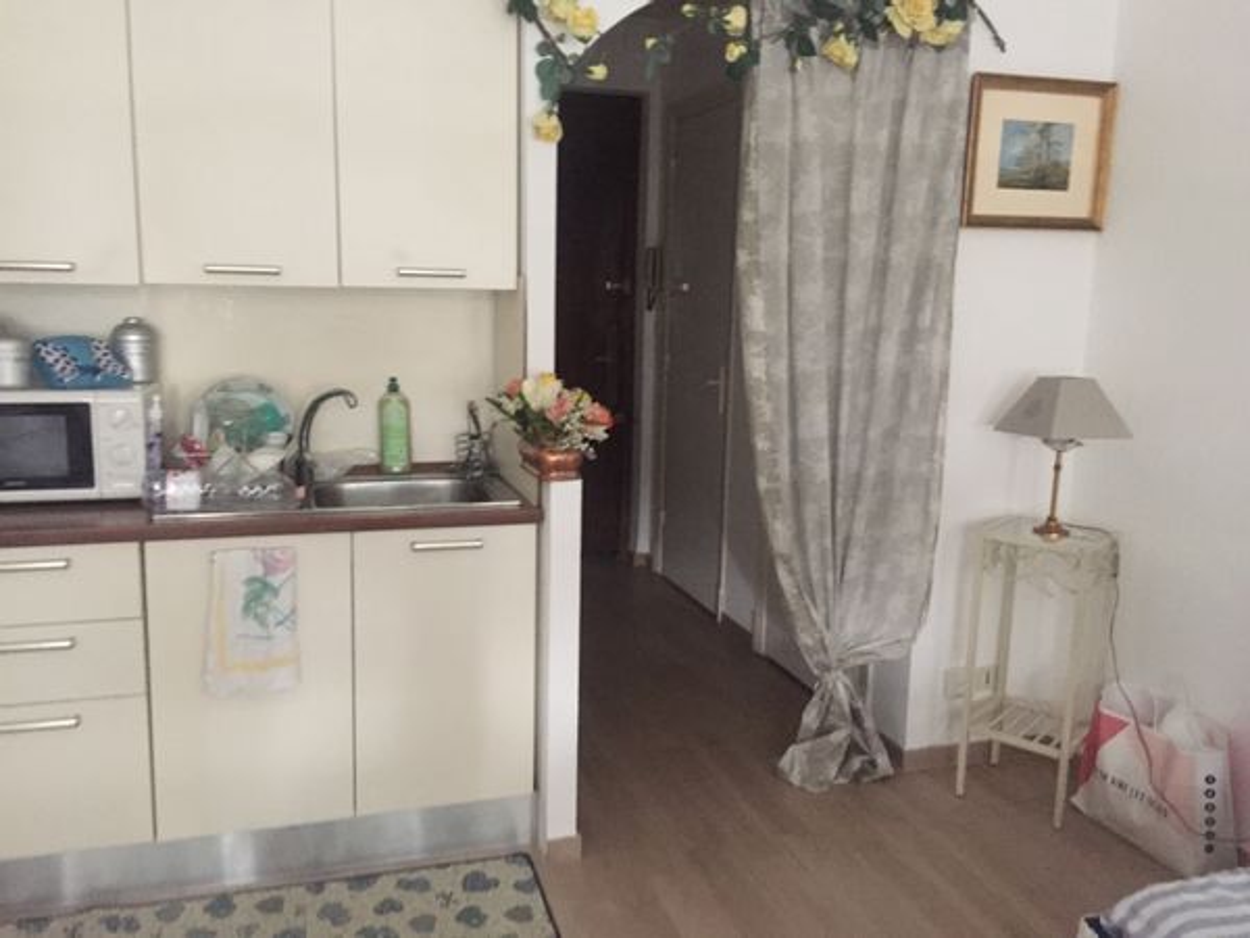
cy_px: 469
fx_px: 1047
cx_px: 625
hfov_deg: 61.7
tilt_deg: -11.5
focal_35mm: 29
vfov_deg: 48.2
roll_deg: -1.2
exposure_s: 1/17
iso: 400
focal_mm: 4.15
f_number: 2.2
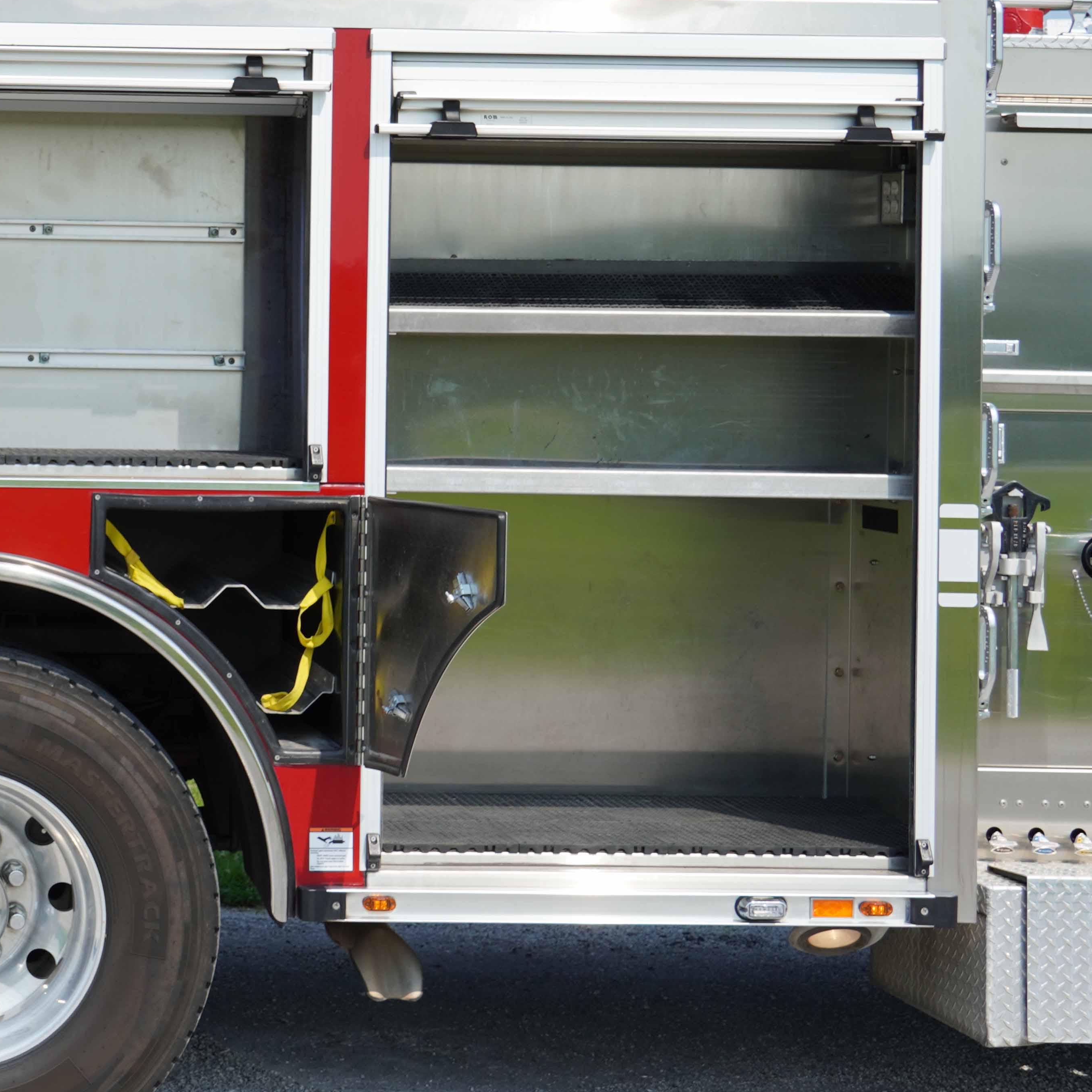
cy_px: 318
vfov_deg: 20.3
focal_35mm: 85
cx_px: -104
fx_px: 3034
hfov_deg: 19.6
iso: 100
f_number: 6.3
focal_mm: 30
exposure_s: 1/320
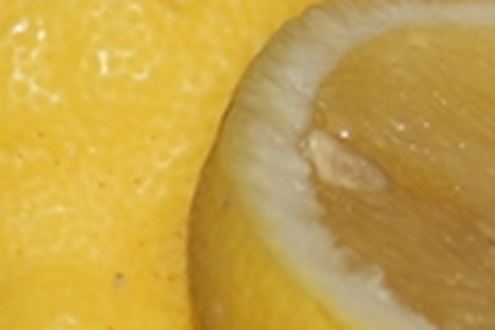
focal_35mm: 1026
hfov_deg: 2.0
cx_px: 800
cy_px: -56
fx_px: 14106
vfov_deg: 1.3
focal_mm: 160
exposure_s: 1/125
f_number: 5.6
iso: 400
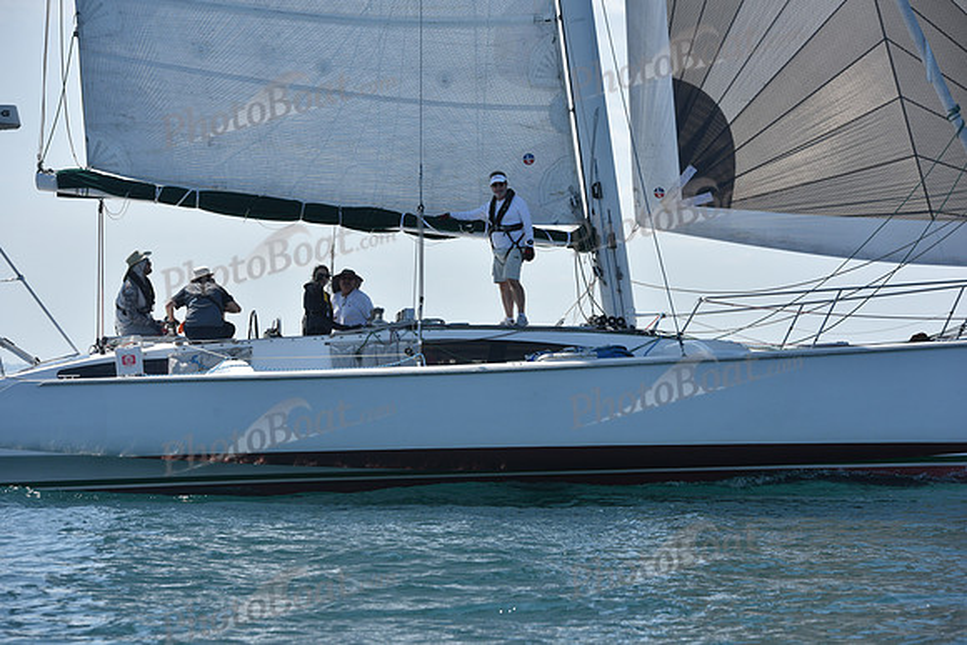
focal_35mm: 150
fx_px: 4030
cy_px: 322
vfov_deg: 9.2
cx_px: 484
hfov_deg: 13.7
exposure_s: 1/1250
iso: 250
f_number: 8
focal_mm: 150
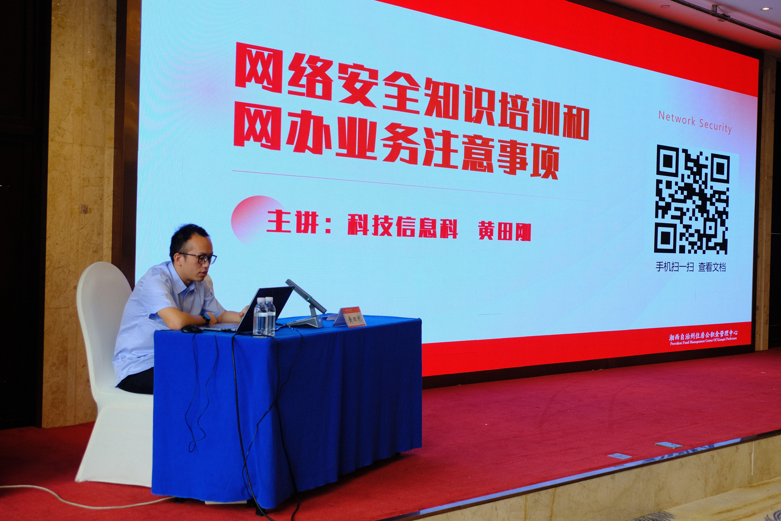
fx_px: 954
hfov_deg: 44.5
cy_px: 260
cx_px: 390
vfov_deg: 30.5
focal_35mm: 44
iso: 400
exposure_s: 1/105
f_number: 4.3
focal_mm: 29.3
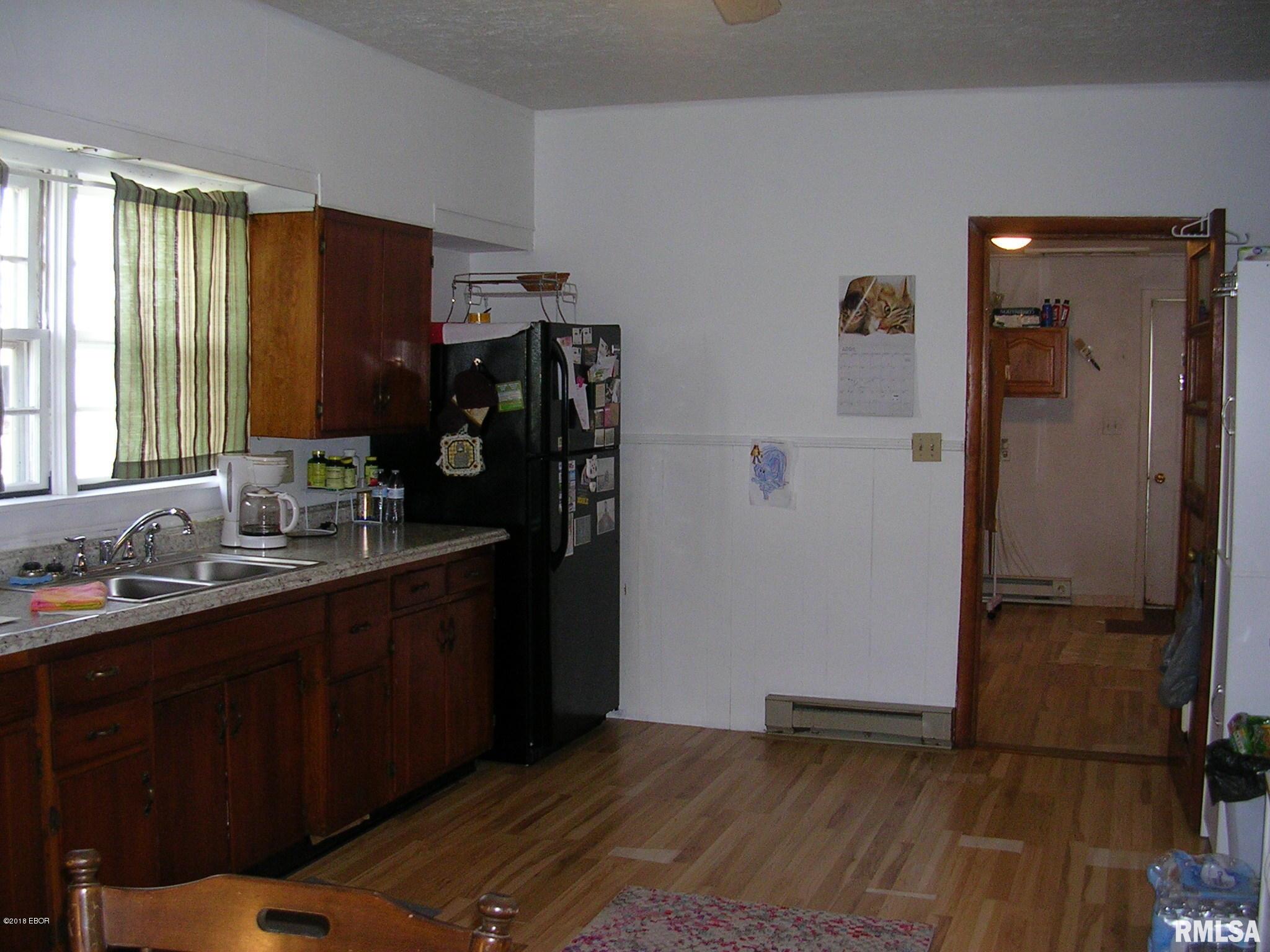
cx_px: 635
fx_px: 1394
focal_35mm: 38
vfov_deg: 37.7
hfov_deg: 49.0
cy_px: 476
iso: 96
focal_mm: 5.8
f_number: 2.8
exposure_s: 1/60.1
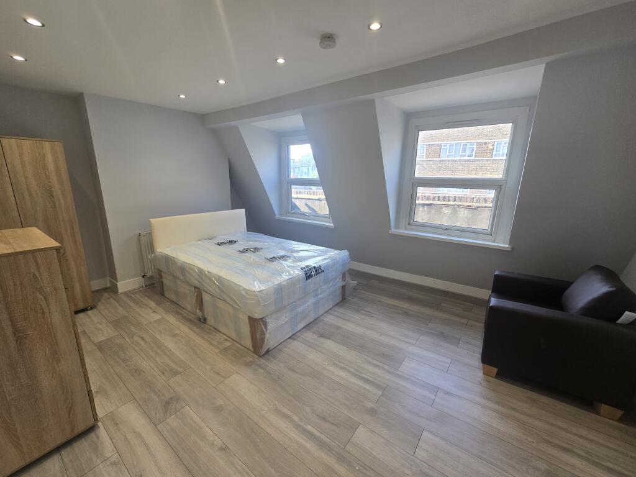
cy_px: 238
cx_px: 318
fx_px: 239
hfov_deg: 106.2
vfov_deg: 89.9
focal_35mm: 13
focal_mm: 2.2
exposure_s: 1/100
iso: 64
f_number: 2.2
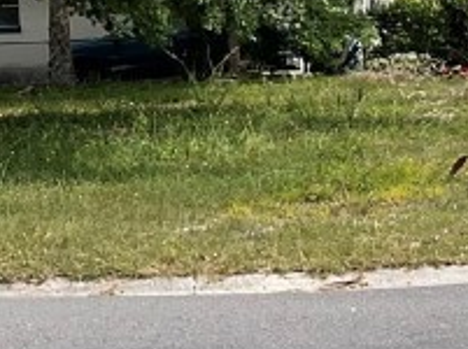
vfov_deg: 9.9
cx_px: -116
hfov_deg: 13.0
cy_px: -30
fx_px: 1997
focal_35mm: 148
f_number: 1.8
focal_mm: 3
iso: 16
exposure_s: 1/883
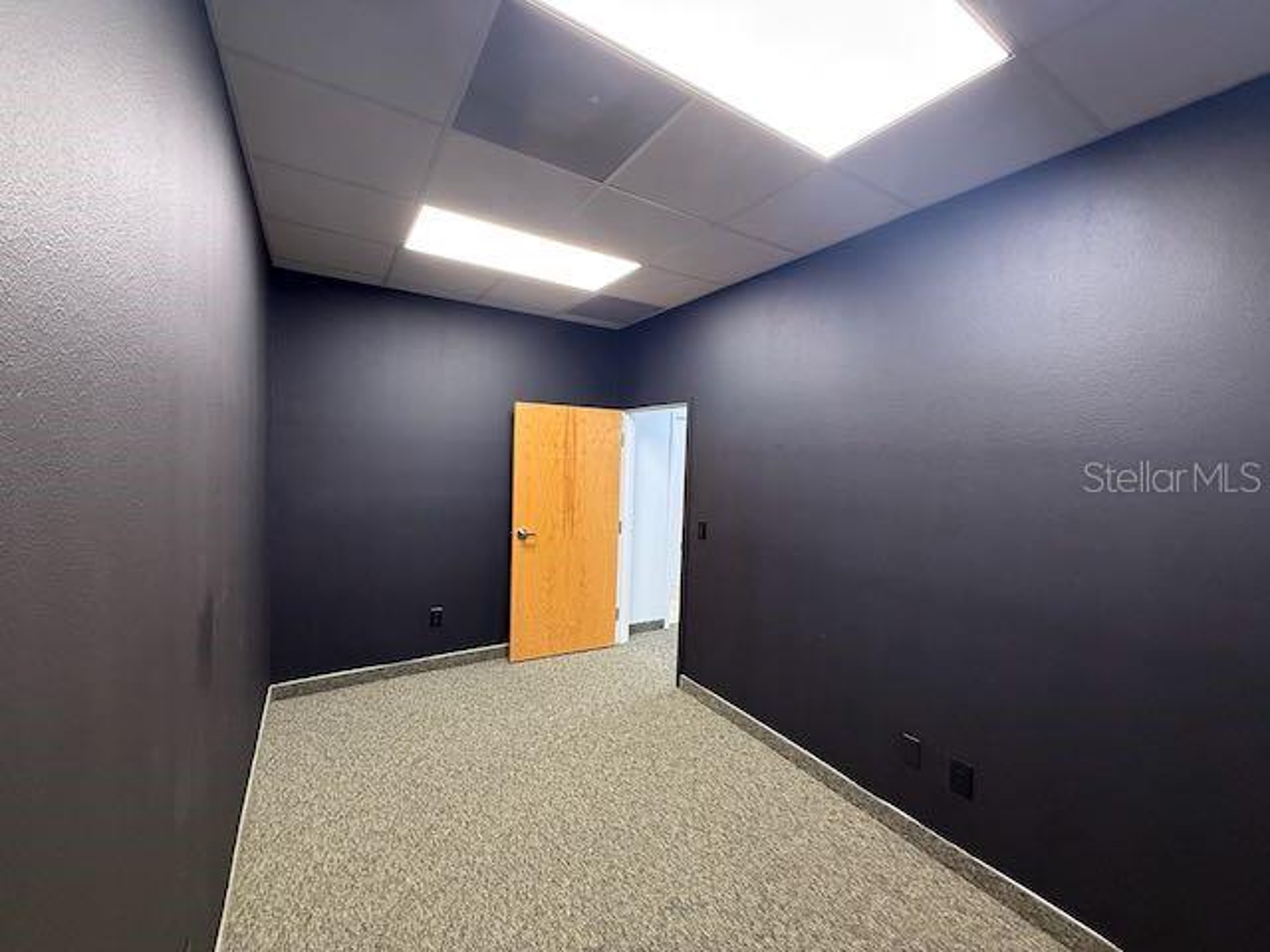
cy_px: 476
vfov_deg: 85.7
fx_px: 514
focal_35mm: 14
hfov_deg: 102.1
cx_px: 635
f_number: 2.2
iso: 320
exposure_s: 1/60
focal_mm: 2.22
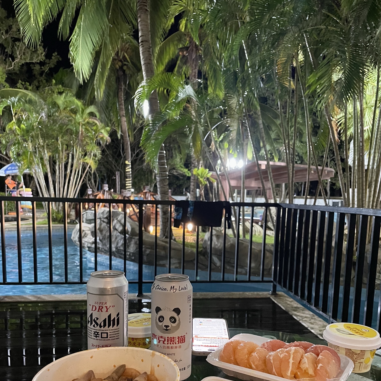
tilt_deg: -8.1
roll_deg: -0.8
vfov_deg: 51.6
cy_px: 253
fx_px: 386
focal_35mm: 31
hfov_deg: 52.5
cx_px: 189
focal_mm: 4.2
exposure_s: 1/25
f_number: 1.6
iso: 640
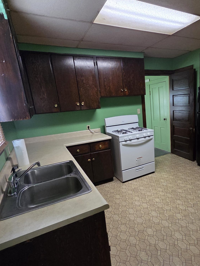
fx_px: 154
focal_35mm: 20
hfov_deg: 63.8
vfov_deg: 81.7
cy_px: 140
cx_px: 138
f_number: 2.2
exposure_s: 1/60
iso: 1250
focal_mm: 2.2
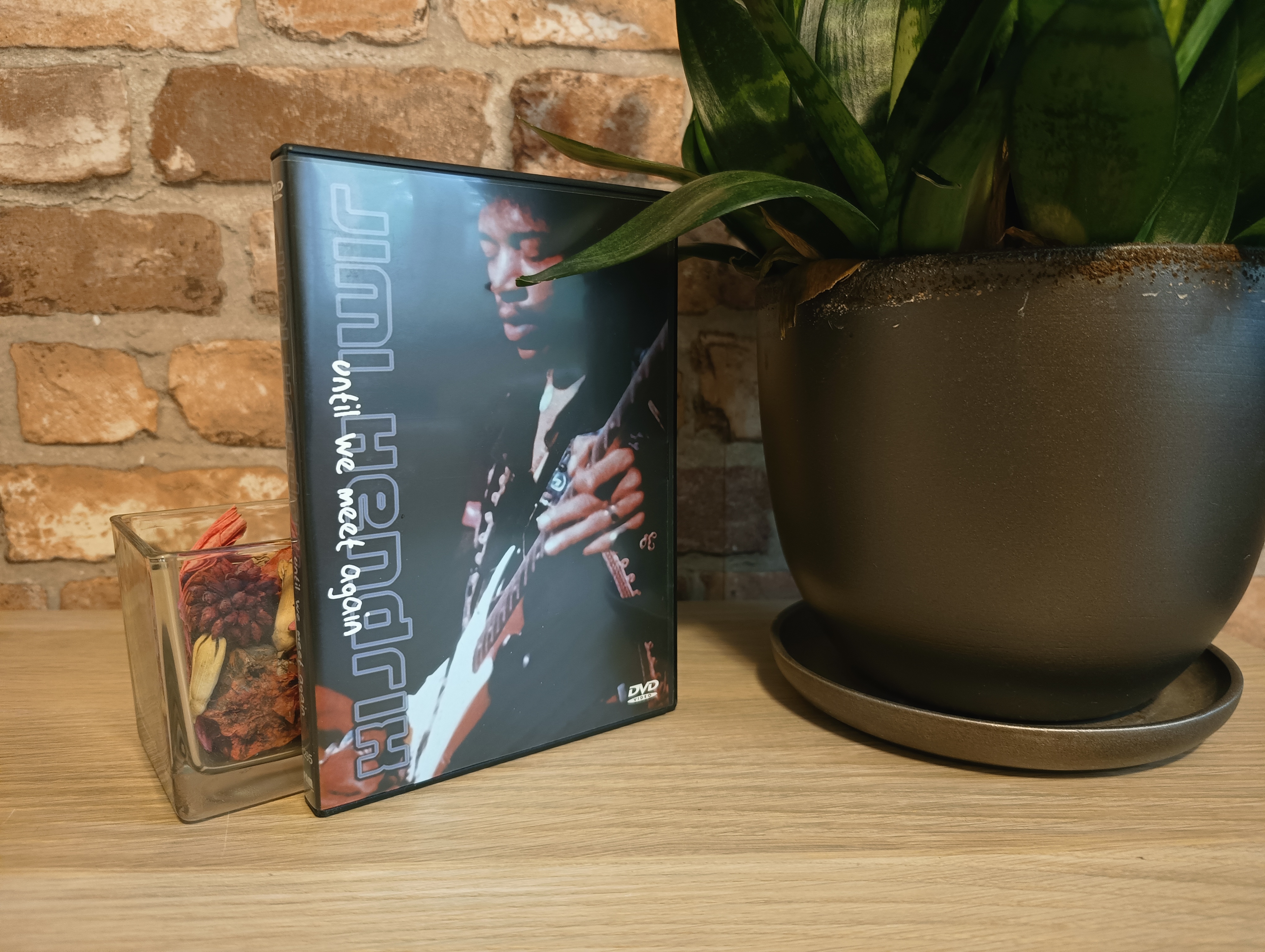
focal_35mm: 23
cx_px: 632
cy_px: 476
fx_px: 842
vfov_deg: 59.0
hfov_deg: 73.8
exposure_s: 1/25
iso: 2000
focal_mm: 6.06
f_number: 1.69
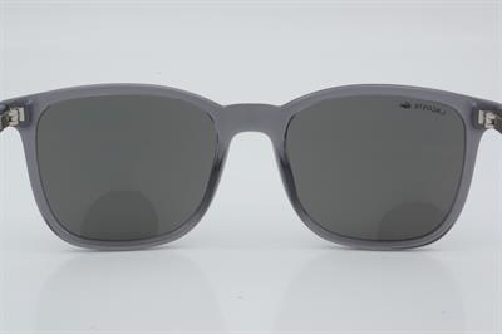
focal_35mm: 82
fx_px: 1149
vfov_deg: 16.5
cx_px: 251
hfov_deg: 24.6
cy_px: 167
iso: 100
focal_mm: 55
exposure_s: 1/4
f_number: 29
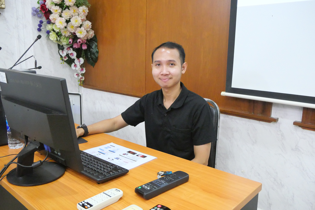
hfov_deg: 60.3
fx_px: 271
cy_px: 105
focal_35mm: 31
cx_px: 158
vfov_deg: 42.4
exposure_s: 1/60
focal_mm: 15
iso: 6400
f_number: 5.6
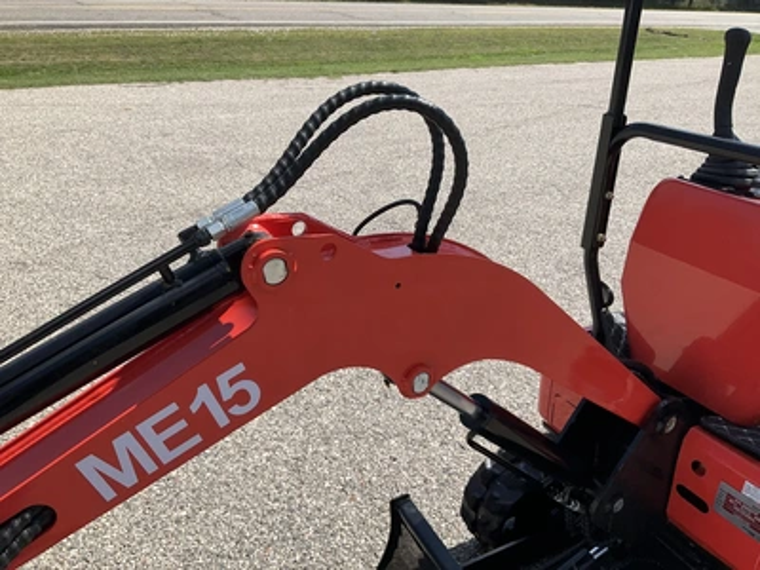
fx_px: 637
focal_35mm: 29
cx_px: 380
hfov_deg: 61.7
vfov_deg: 48.2
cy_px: 285
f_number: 1.8
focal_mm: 3
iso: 25
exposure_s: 1/1412
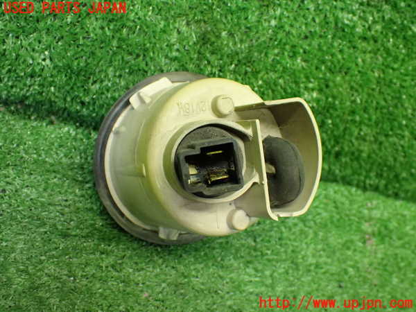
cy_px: 156
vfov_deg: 35.1
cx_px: 208
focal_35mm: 41
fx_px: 493
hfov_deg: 45.8
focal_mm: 7.31
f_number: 2.8
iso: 800
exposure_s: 1/80
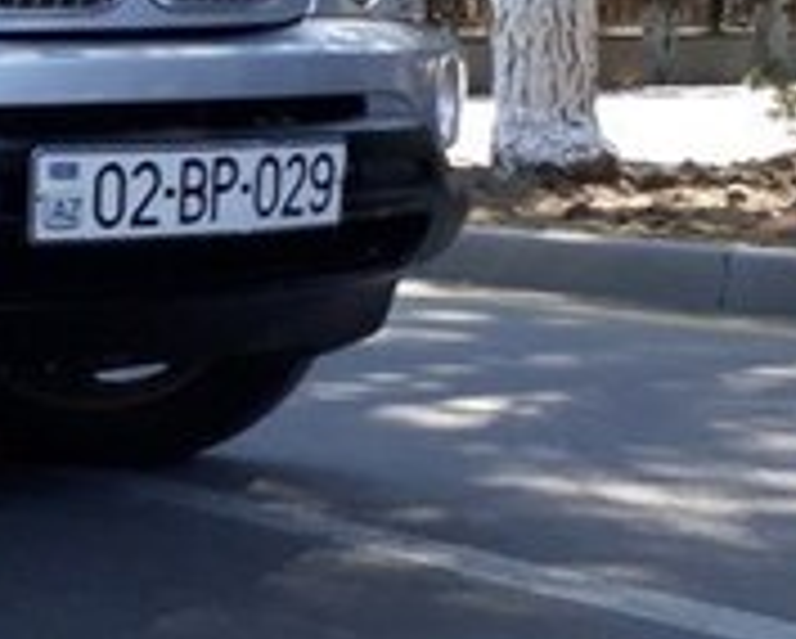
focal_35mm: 98
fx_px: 2311
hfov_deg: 16.2
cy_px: 173
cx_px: -679
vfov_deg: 15.7
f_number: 1.9
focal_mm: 3.6
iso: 40
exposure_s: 1/211
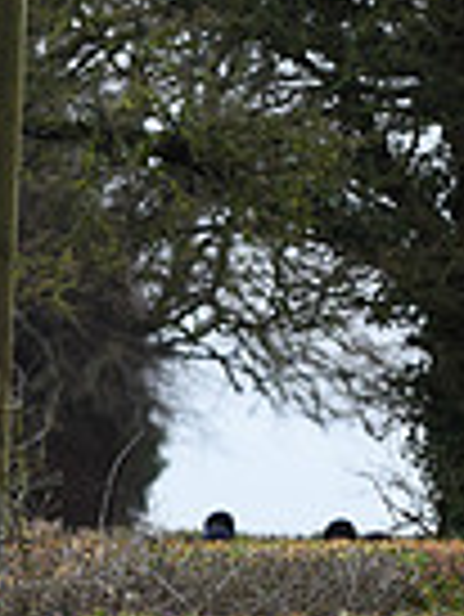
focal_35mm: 472
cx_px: -599
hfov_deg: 3.1
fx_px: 8423
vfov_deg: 4.2
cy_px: 796
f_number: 4.5
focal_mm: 116
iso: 1600
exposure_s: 1/1250
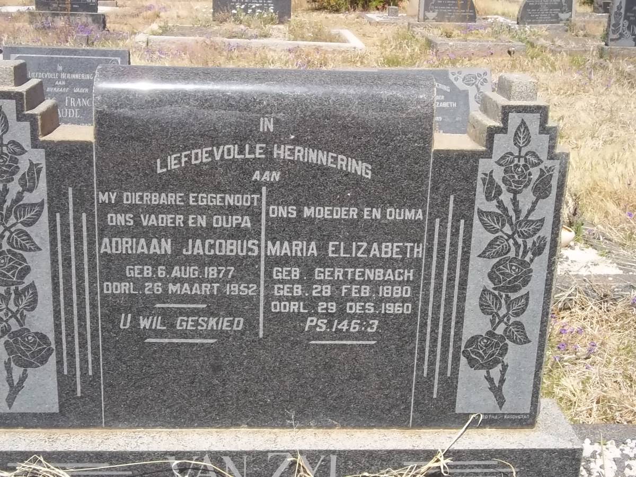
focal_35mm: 50
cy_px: 238
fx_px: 919
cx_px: 318
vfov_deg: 29.1
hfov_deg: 38.2
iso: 80
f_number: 7
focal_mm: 8.8
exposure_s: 1/250
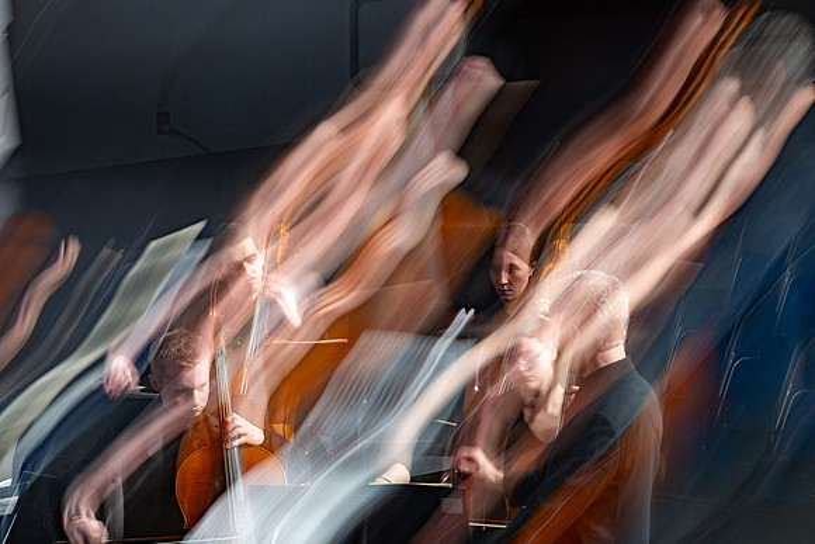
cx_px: 408
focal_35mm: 200
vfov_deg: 6.9
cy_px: 272
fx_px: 4529
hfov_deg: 10.3
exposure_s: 1
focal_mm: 200
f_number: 13
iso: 100
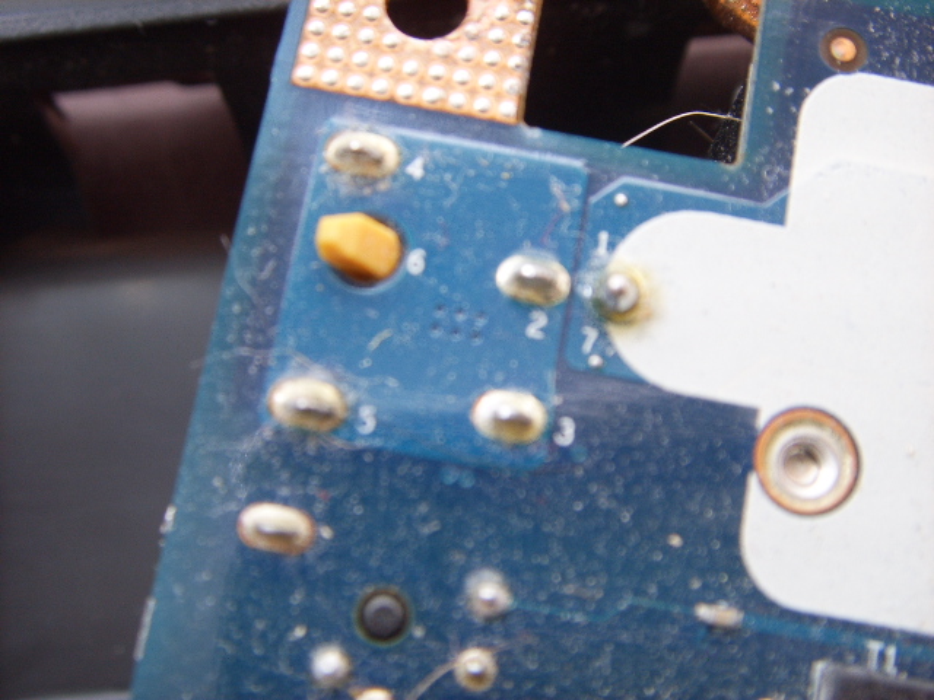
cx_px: 467
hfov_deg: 47.9
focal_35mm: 39
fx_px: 1052
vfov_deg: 36.8
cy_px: 350
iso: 63
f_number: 3.5
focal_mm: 6.6
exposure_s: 1/15
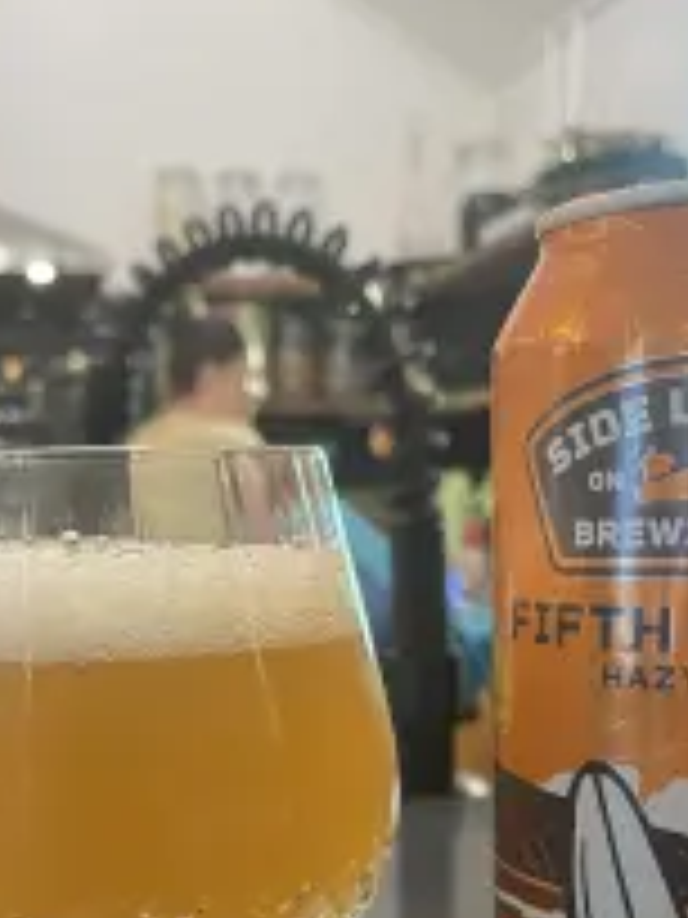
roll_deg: +0.4
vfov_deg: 34.7
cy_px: 878
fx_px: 1352
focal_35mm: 51
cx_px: 382
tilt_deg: -14.4
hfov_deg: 28.5
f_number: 1.6
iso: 500
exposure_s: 1/60
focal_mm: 4.2
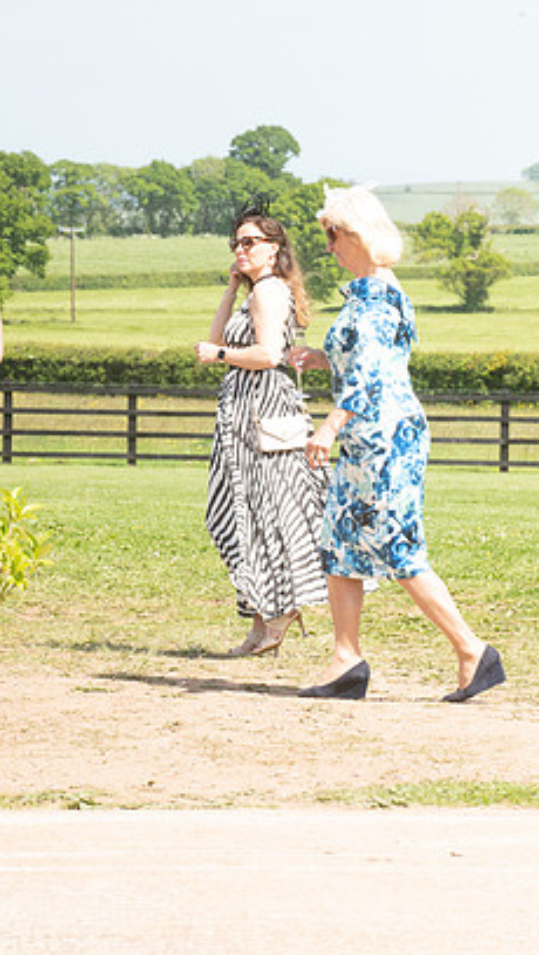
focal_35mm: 225
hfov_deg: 5.4
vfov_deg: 9.6
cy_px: 447
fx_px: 5707
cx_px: 296
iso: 2000
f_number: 22
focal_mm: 195
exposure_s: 1/400
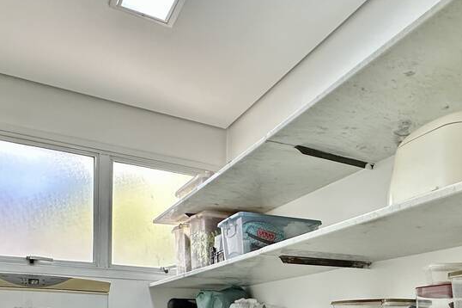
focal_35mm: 39
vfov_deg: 30.8
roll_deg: -0.8
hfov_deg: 47.8
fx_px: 500
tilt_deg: +0.6
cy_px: 332
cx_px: 343
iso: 250
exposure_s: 1/120
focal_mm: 2.22
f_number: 2.2
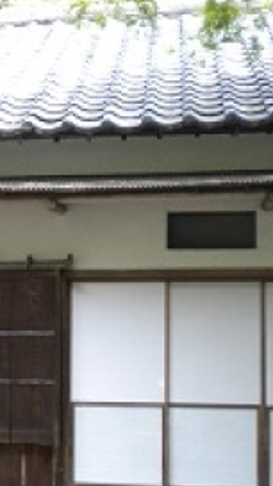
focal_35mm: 82
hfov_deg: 14.1
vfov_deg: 25.8
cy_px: 313
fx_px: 1055
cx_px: -93
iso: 91
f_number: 3.5
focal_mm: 7.4
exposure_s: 1/60
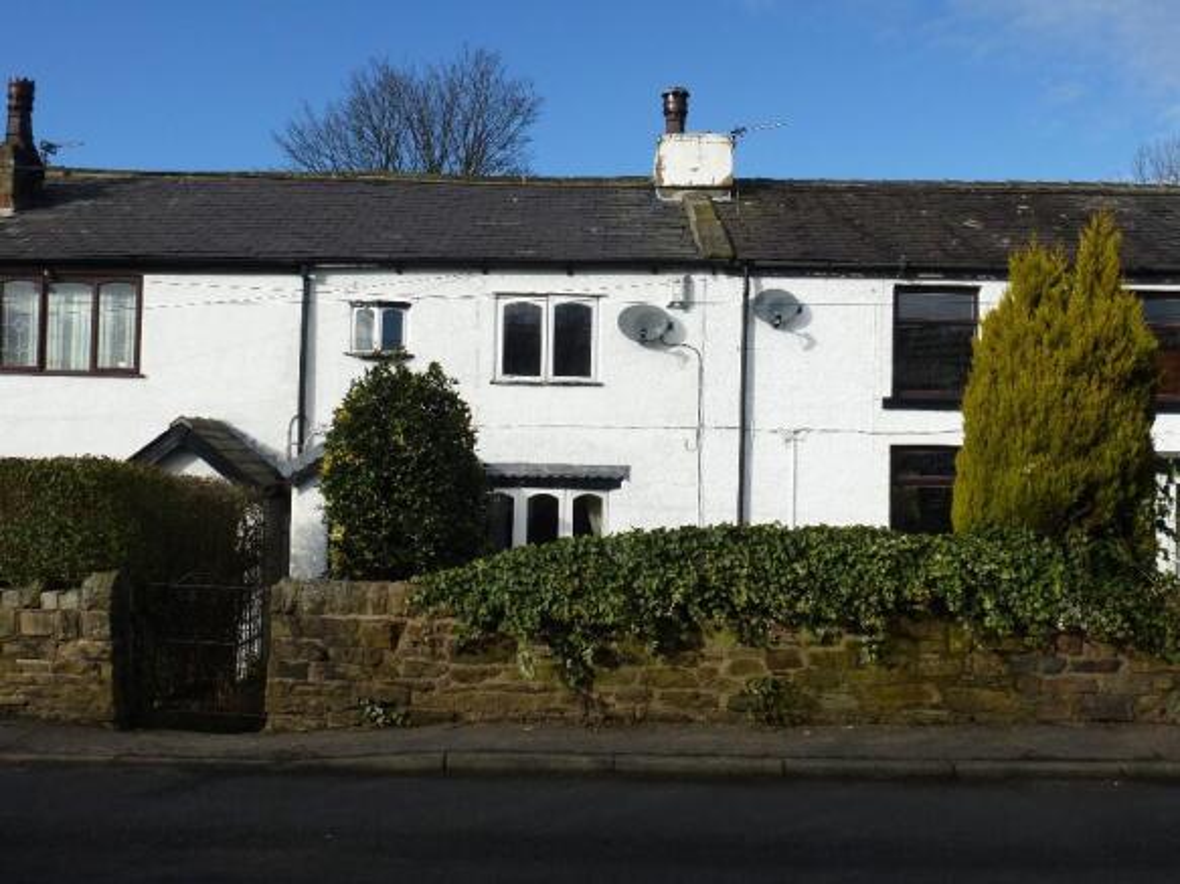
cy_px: 442
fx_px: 1227
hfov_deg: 51.4
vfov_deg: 39.6
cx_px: 590
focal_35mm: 36
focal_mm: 6.4
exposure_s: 1/800
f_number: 4
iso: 100
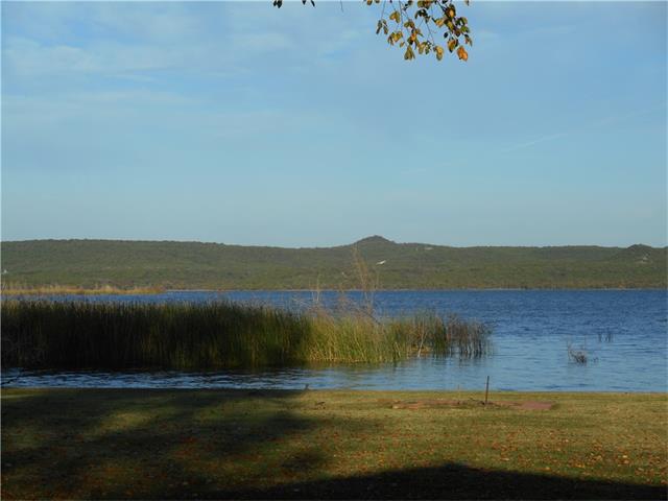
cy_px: 250
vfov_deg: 16.6
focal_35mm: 89
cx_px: 334
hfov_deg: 22.0
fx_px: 1717
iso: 80
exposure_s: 1/400
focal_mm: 15.9
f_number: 5.6
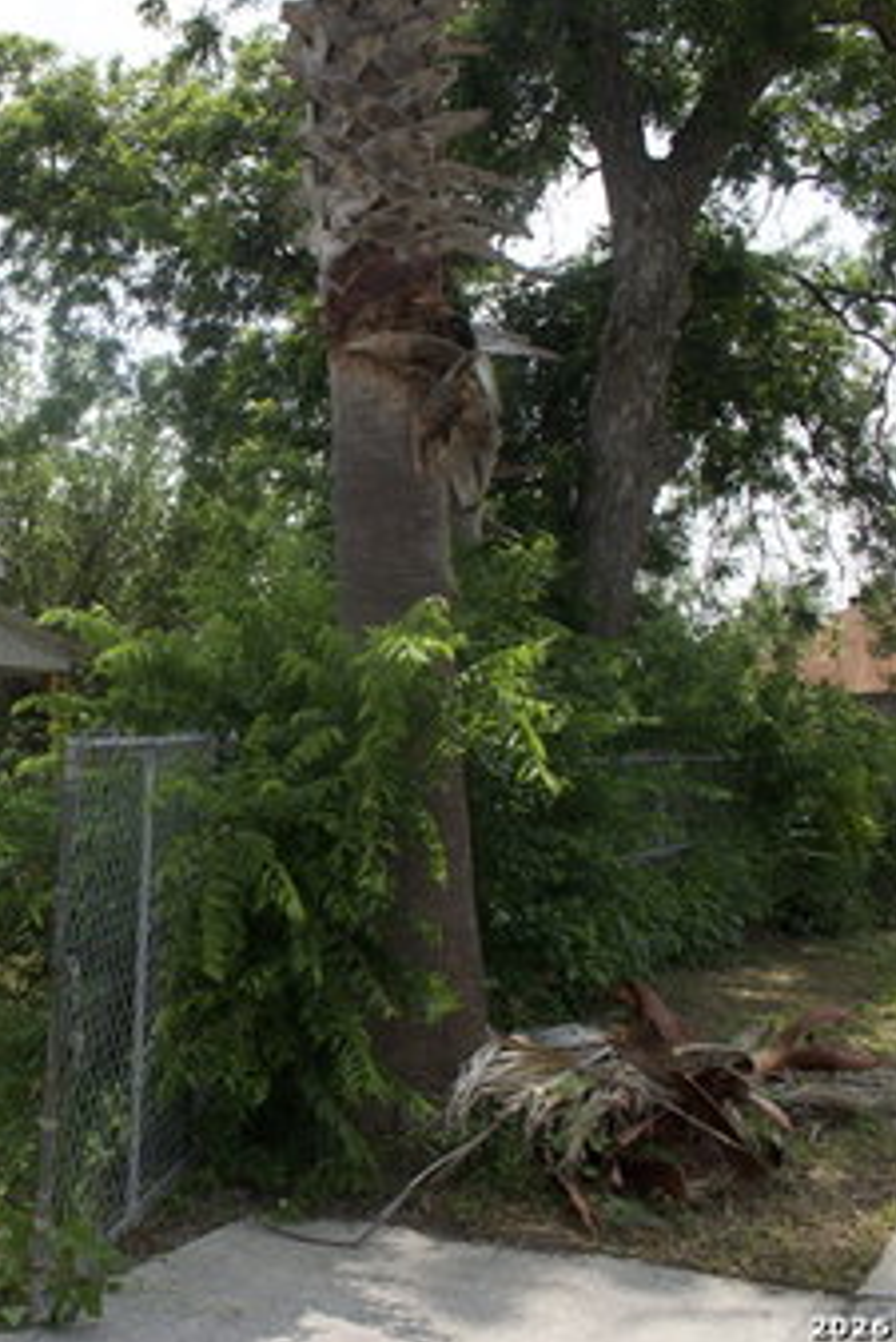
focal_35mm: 41
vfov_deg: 47.4
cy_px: 665
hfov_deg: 30.8
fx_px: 1529
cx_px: 44
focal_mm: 18
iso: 100
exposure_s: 1/200
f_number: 9
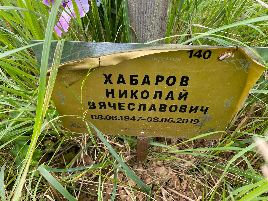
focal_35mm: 26
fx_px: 201
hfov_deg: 67.3
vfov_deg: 53.1
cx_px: 134
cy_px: 100
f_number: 1.8
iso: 32
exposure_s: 1/237
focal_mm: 4.25
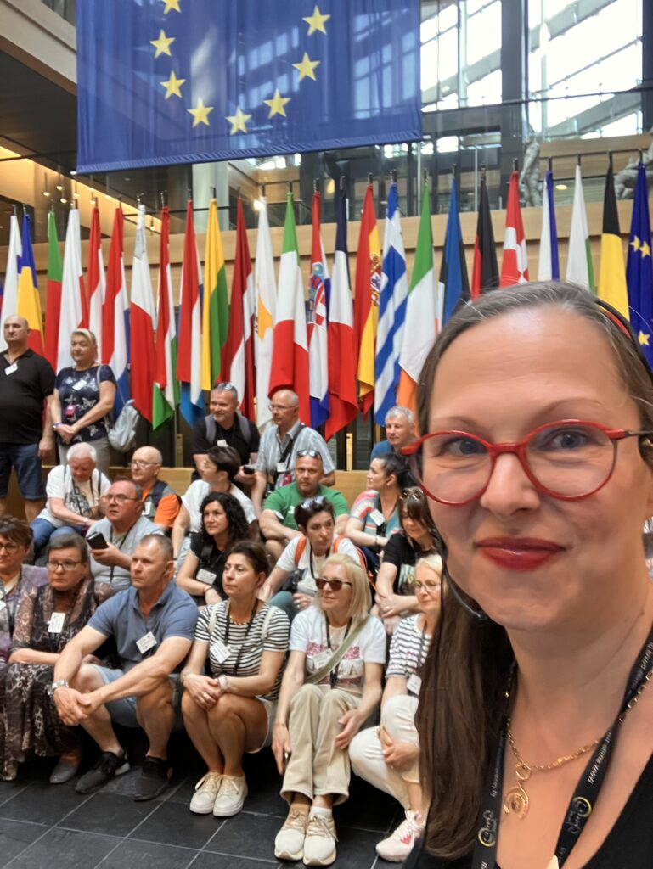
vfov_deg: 56.8
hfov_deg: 44.2
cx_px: 326
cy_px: 434
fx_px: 804
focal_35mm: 32
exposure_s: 1/50
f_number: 2.2
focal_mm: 2.87
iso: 200
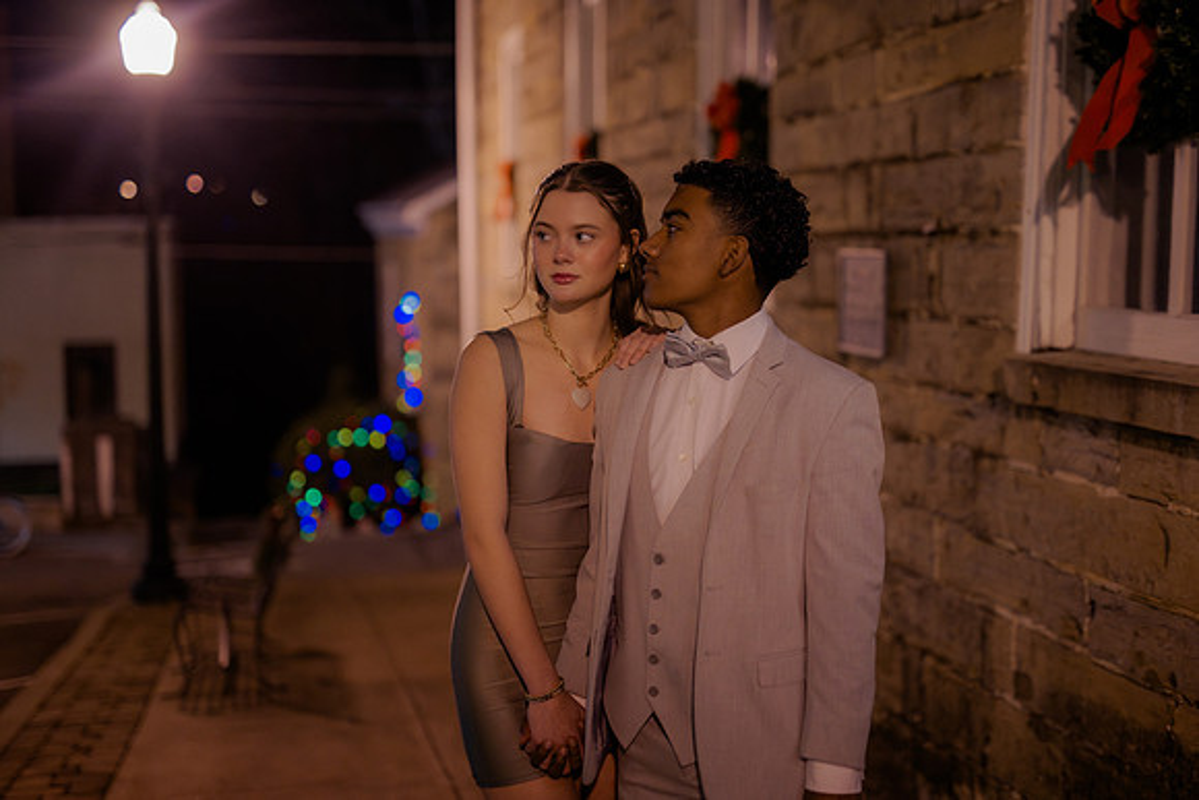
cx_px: 600
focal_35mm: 50
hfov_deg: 39.6
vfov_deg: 27.0
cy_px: 400
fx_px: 1666
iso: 2500
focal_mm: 50
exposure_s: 1/200
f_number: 1.4
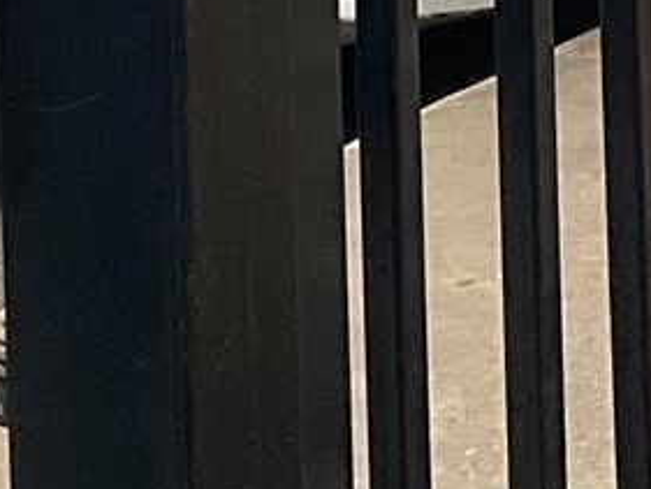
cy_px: -742
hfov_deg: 9.3
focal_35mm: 211
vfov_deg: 6.6
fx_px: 3970
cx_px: 670
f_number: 1.8
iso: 50
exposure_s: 1/122
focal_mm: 3
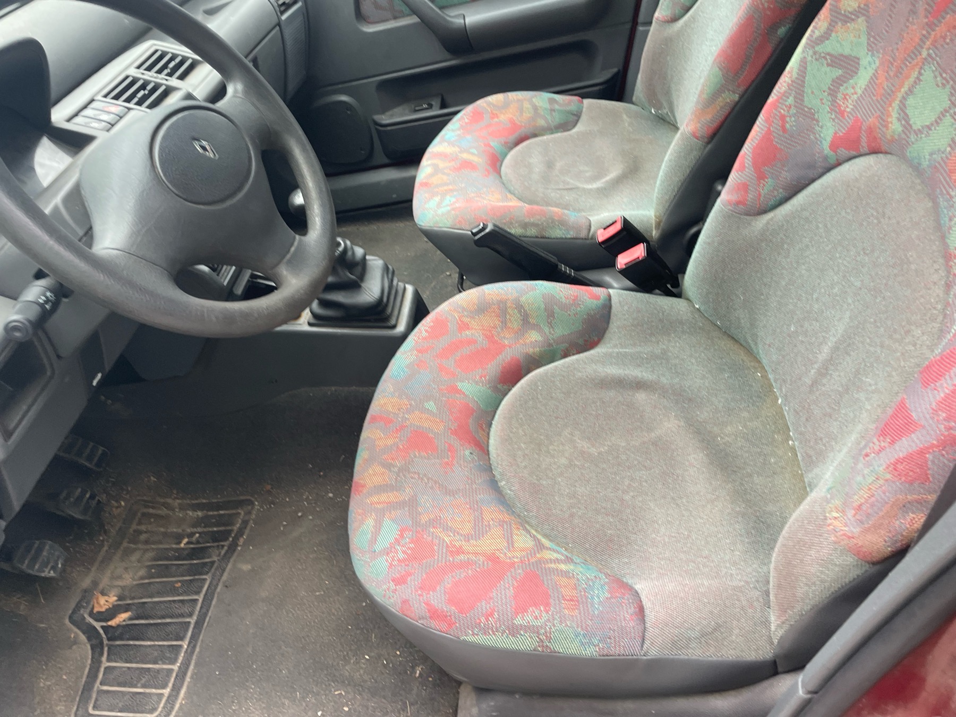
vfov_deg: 53.1
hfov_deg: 67.3
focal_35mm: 26
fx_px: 718
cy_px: 358
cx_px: 478
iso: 125
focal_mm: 4.2
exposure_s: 1/101
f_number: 1.6
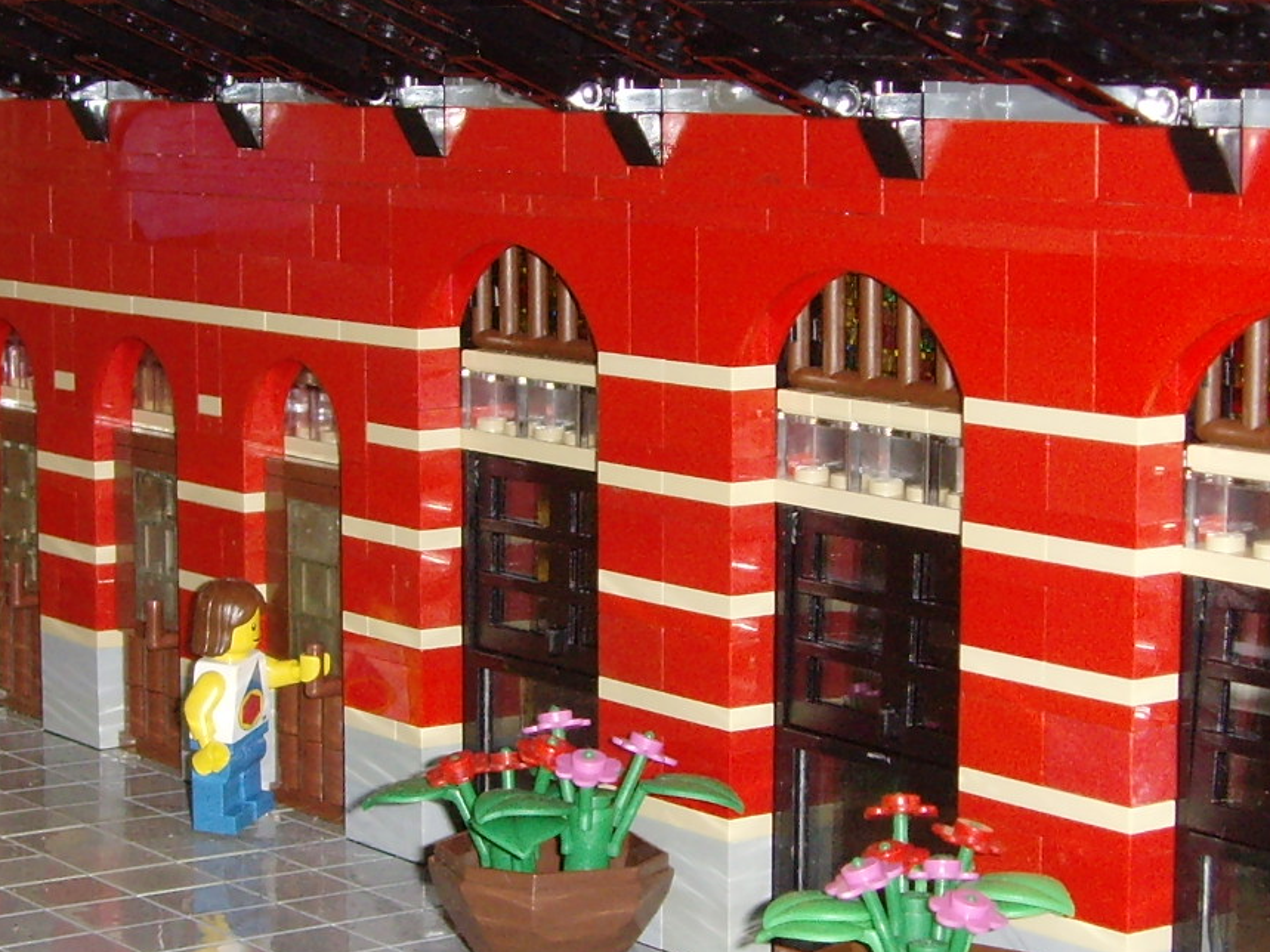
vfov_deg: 15.9
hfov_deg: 21.1
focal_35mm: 93
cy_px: 593
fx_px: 3412
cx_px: 494
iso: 200
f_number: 3.5
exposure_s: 1/45
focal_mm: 6.6
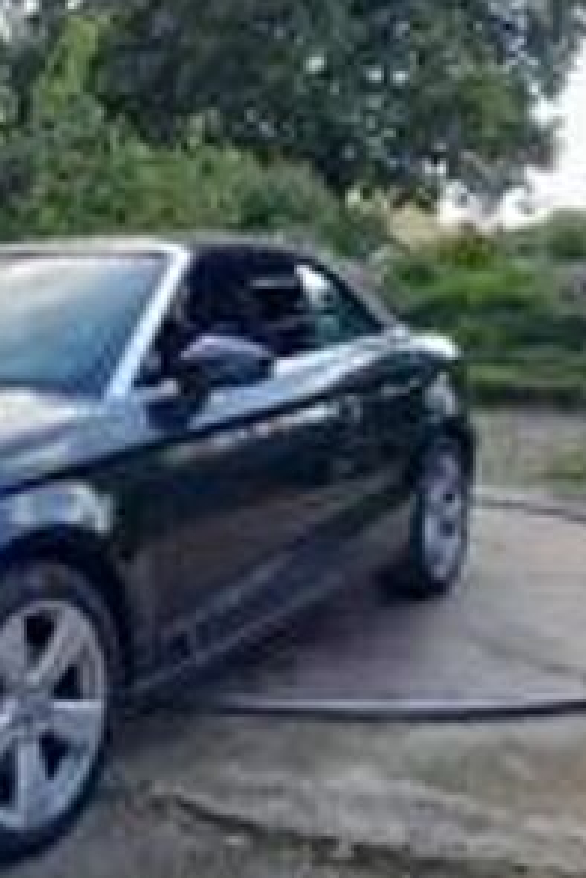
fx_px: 1073
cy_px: 458
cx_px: -18
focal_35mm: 44
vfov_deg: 44.5
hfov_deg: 28.4
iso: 40
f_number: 1.8
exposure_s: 1/120
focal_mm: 3.98
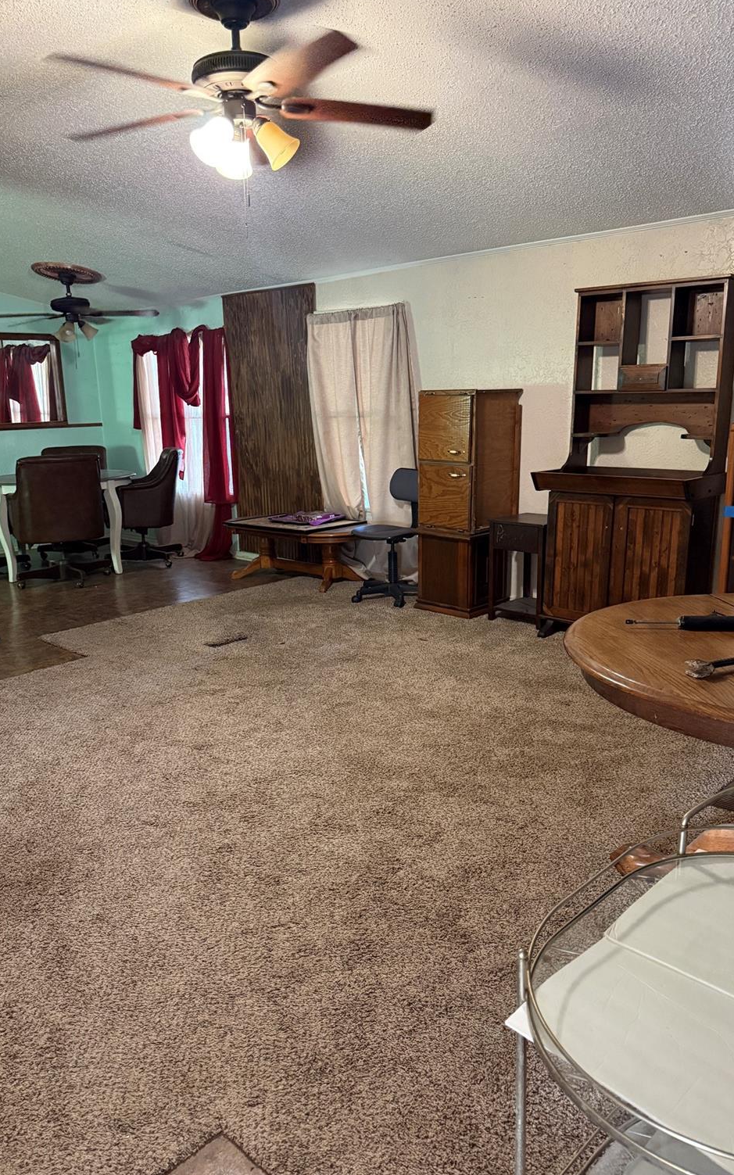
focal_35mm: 26
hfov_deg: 47.6
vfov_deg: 70.4
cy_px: 593
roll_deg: -0.4
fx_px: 832
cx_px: 360
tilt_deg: -13.5
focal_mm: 6.76
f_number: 1.78
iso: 800
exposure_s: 1/40
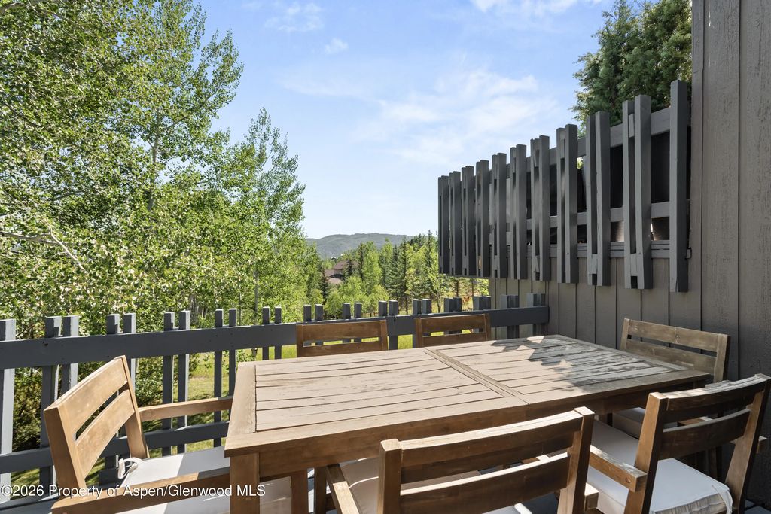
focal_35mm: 17
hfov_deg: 93.3
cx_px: 386
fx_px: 364
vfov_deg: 70.5
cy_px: 257
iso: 125
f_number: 7.1
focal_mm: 17
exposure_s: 1/40
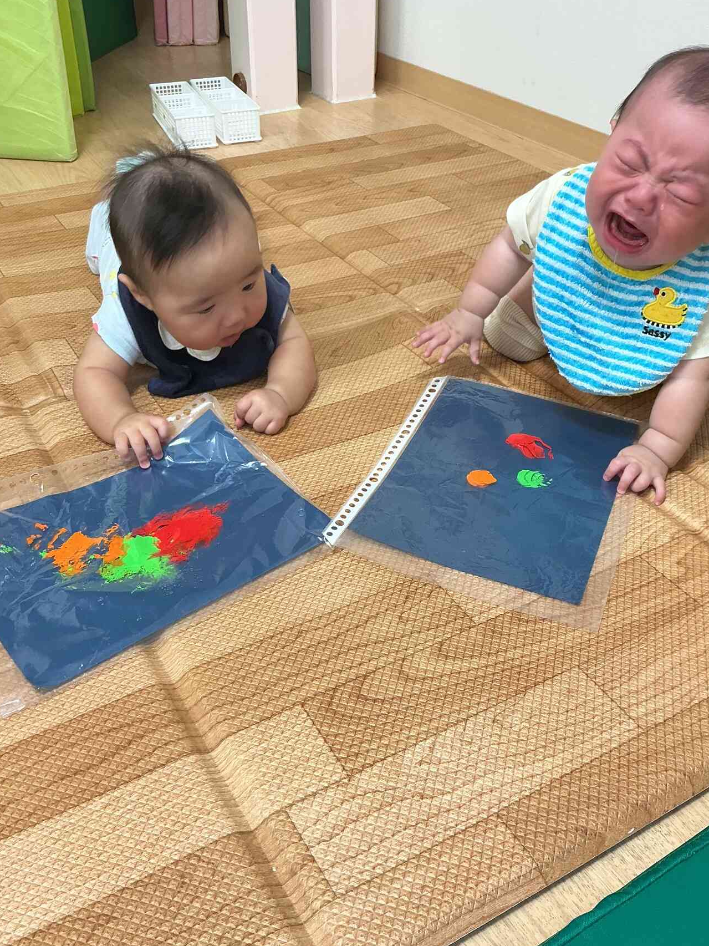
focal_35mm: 34
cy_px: 441
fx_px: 929
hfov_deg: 41.8
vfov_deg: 53.9
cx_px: 348
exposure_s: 1/60
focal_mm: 3
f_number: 1.8
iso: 40
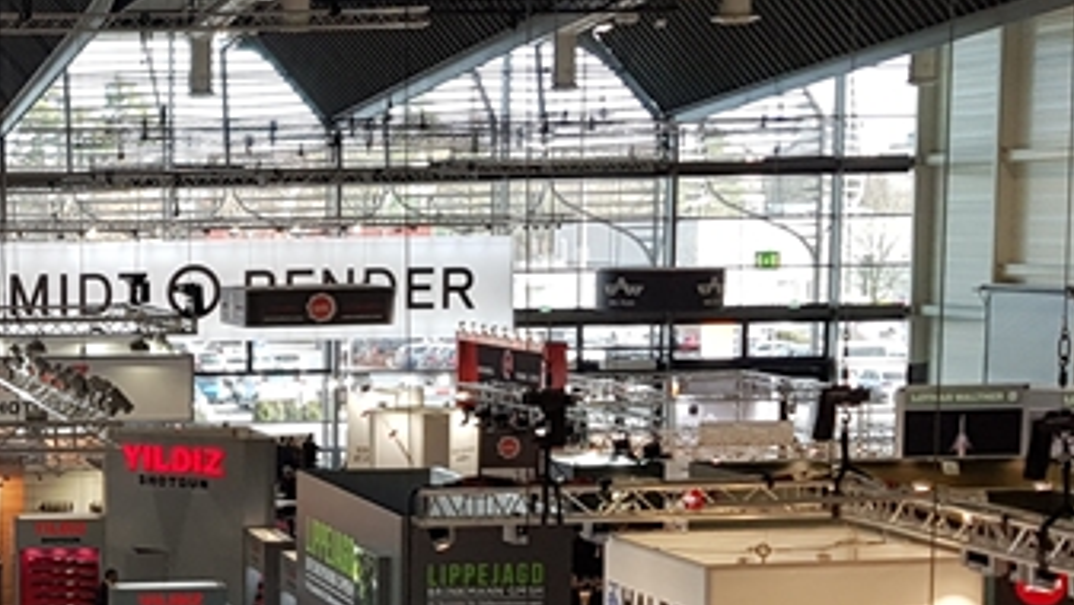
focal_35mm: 84
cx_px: -118
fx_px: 2393
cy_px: 532
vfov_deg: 14.3
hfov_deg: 23.7
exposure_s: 1/100
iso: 64
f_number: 1.7
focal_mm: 4.2
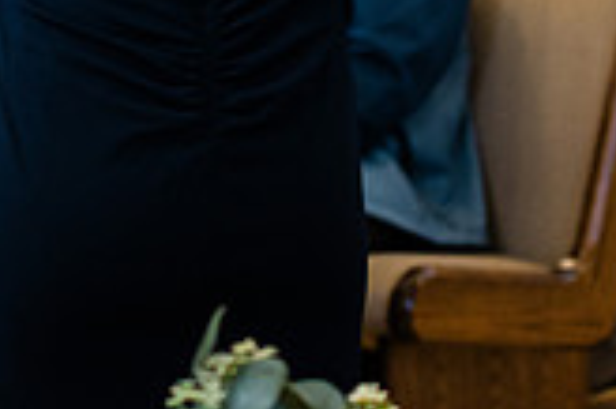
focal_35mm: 247
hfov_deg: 8.3
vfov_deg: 5.5
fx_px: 4222
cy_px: -274
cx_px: 124
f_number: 2.8
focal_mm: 70
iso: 1600
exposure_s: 1/250
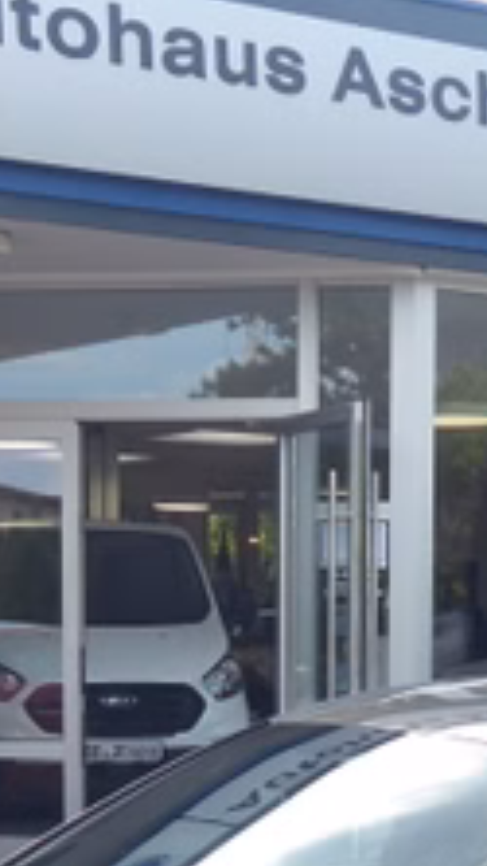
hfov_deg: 12.3
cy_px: 948
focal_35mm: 98
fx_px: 2248
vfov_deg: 20.8
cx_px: 390
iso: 80
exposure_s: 1/250
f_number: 3.3
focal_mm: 4.3
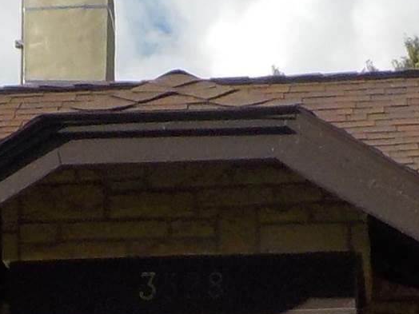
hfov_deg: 11.2
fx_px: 2130
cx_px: 82
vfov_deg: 8.1
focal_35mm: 176
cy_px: 604
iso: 125
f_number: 3.3
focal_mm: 4.1
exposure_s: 1/1250
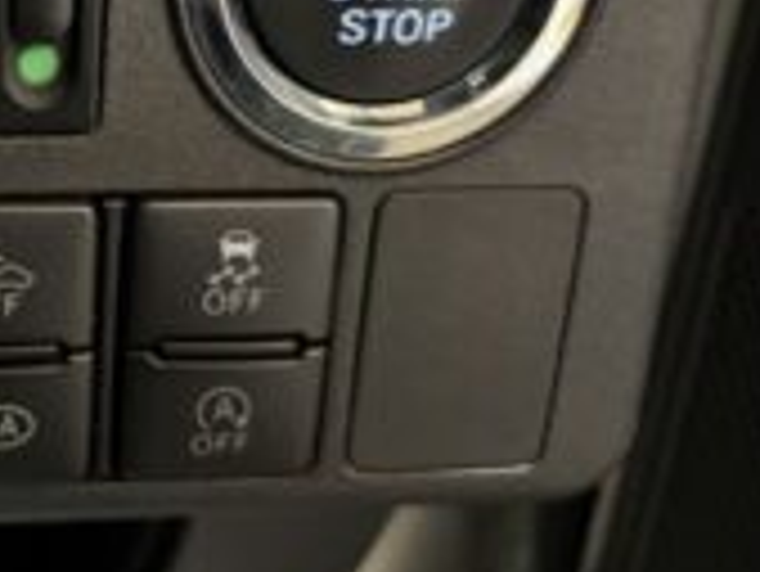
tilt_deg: -23.2
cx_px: -9
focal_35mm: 54
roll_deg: -1.3
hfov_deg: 32.5
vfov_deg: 26.6
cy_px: 115
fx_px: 1186
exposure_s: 1/17
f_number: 1.6
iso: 2000
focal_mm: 5.96
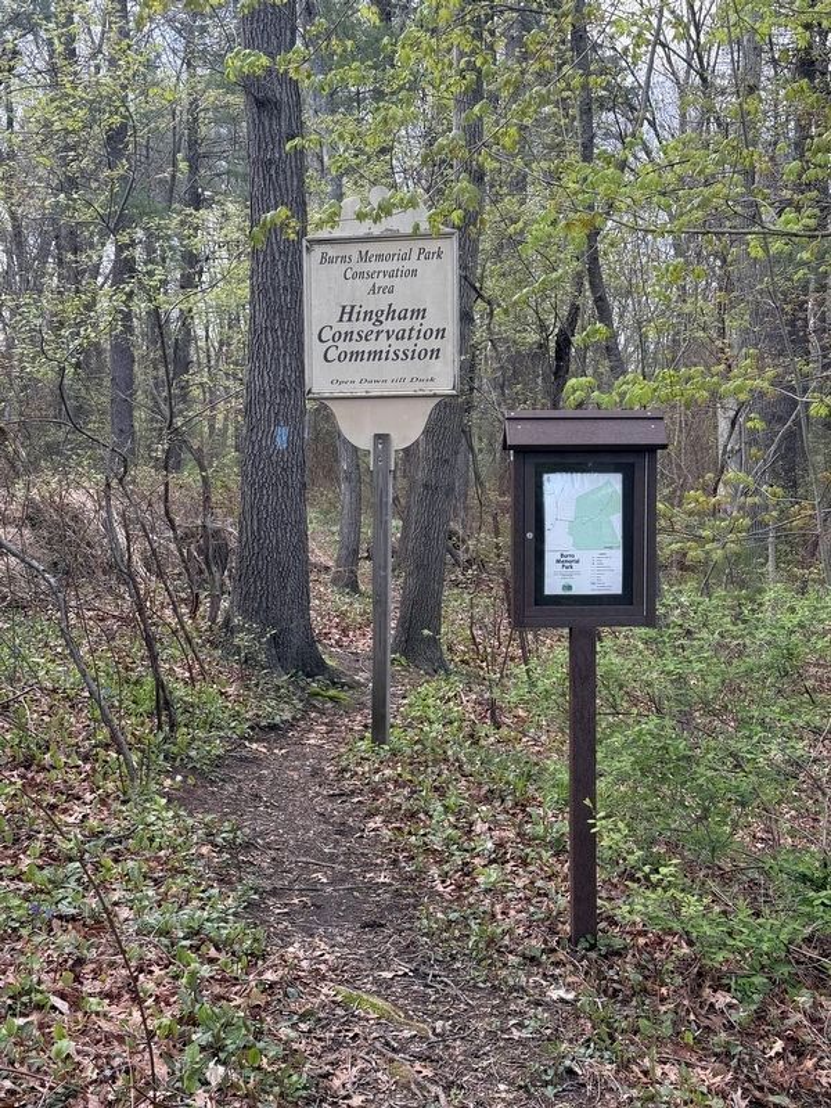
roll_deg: -0.7
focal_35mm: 48
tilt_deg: -3.6
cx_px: 416
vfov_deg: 39.7
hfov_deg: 30.3
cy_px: 554
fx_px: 1536
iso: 80
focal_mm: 6.76
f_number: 1.78
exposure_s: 1/275
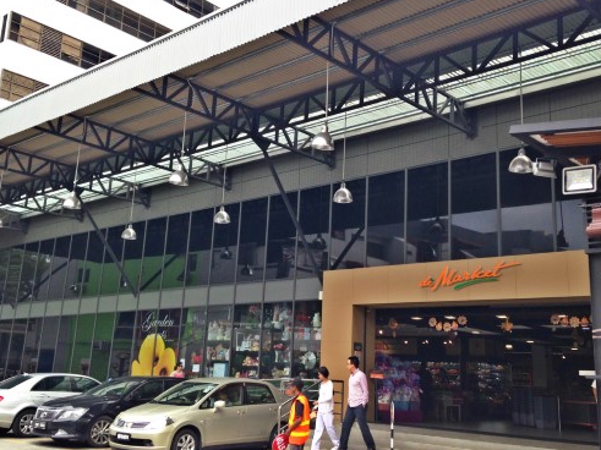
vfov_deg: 33.6
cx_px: 289
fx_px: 746
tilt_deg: +16.2
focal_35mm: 43
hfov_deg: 43.9
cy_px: 203
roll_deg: -4.7
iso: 50
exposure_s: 1/401
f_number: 2.4
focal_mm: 4.12
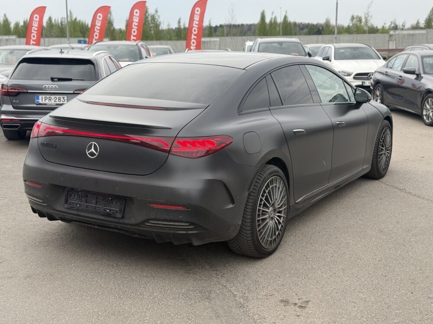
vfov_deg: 29.7
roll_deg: +0.5
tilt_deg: -11.7
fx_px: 613
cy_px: 163
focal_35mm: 49
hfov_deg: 38.9
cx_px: 215
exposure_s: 1/447
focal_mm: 6.76
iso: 64
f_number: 1.78
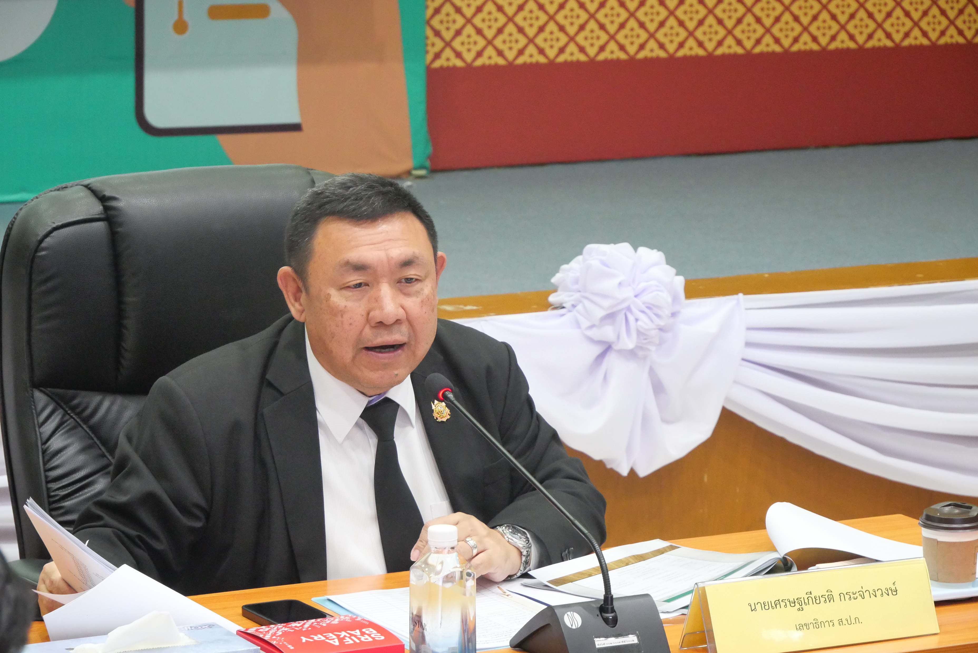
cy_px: 326
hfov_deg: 16.5
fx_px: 3371
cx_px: 489
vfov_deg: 11.1
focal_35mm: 124
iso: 3200
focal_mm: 60
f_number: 5.6
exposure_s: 1/50
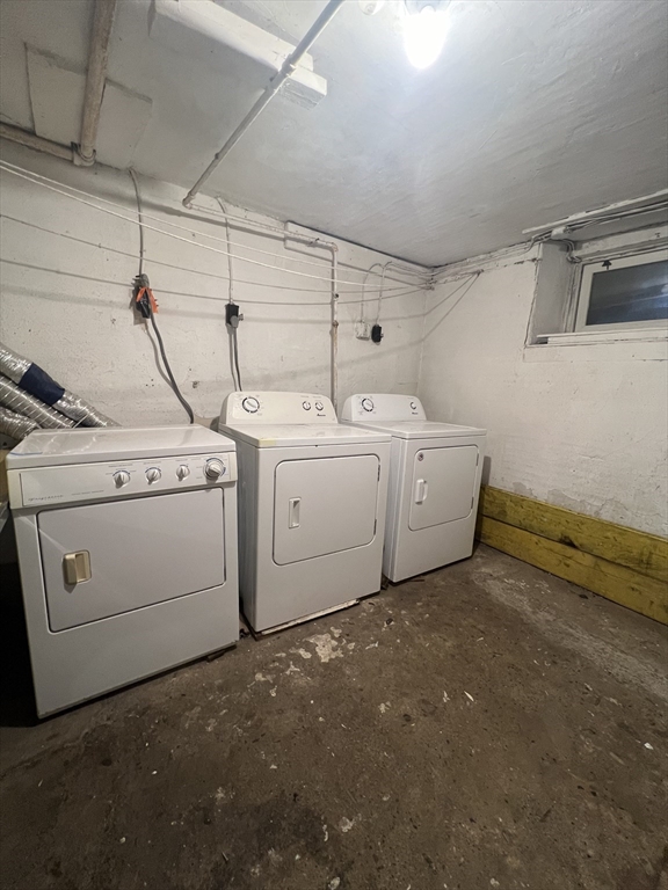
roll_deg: -1.4
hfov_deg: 89.9
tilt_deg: -9.4
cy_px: 445
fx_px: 334
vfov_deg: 106.2
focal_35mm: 13
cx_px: 334
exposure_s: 1/60
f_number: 1.8
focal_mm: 1.57
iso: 200
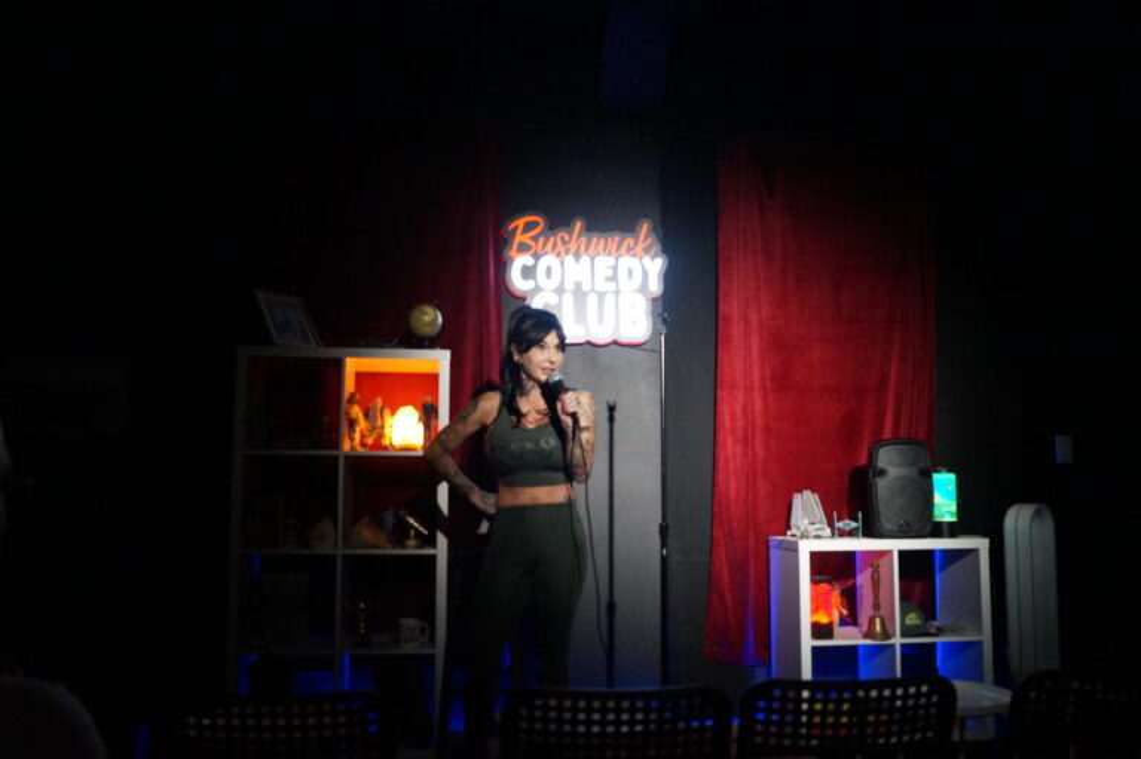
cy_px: 380
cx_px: 570
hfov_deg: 62.0
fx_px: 950
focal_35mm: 30
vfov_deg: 43.6
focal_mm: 20
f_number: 3.5
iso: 3200
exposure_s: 1/40
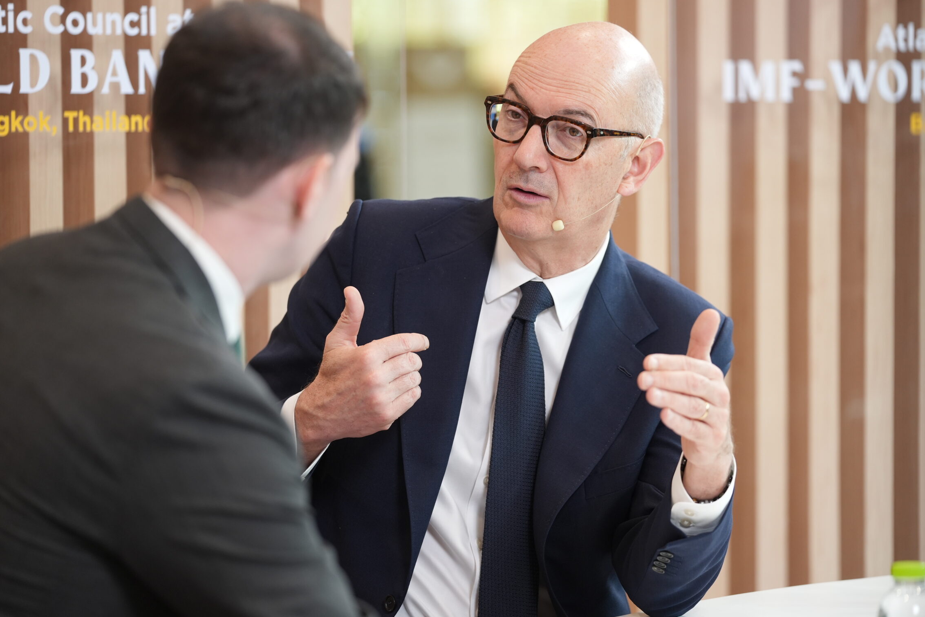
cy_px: 279
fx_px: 3983
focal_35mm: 155
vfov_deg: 8.9
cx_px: 503
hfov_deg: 13.2
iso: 800
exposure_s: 1/200
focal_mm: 137
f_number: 2.8
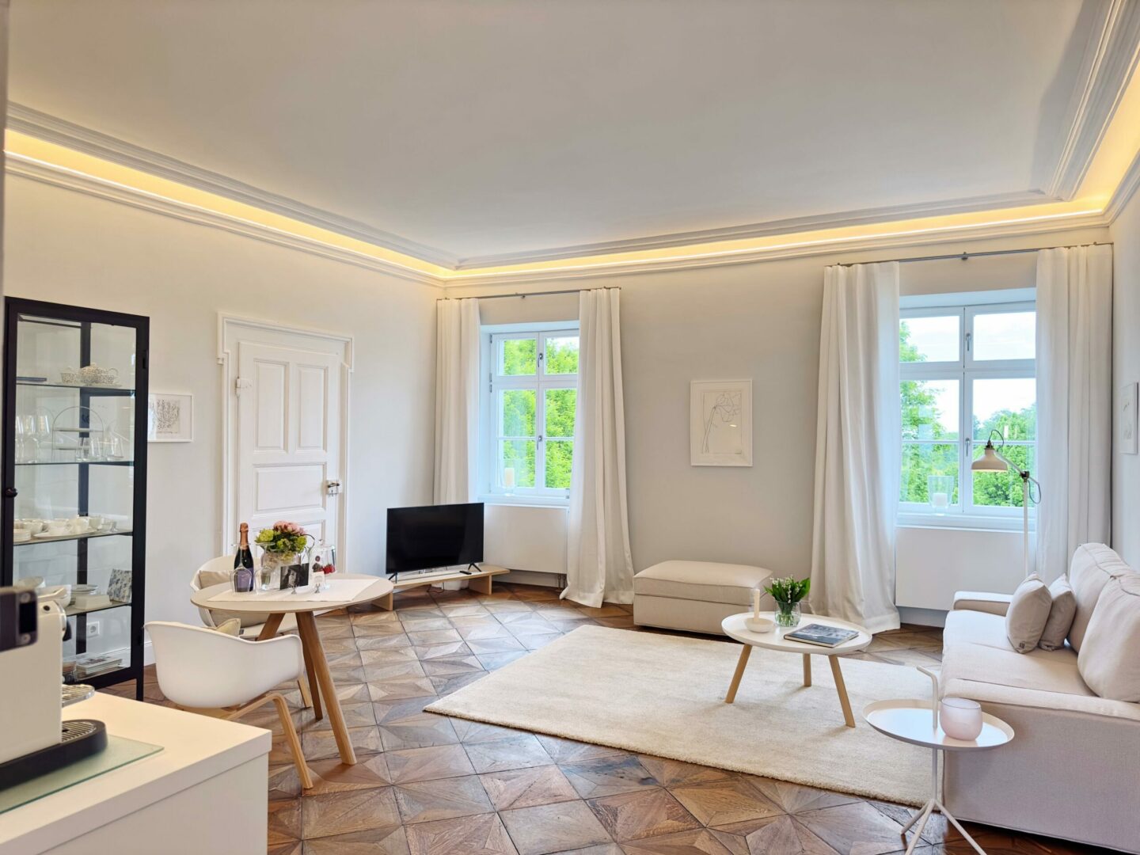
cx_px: 570
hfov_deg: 71.6
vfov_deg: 56.8
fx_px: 790
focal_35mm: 24
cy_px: 428
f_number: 1.8
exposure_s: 1/260
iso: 80
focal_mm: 6.9
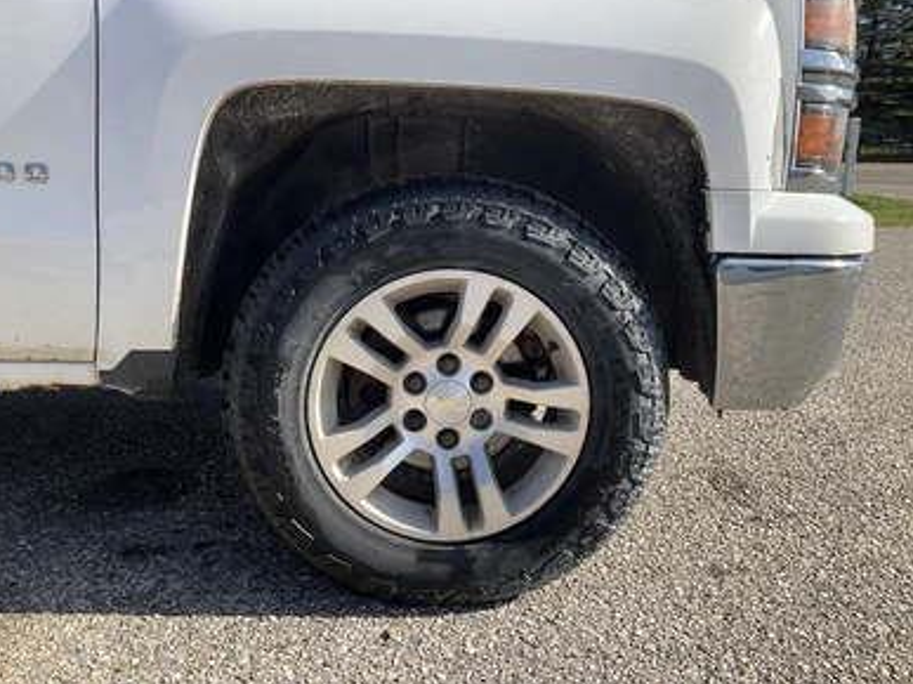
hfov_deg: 60.0
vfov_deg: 46.8
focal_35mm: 30
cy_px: 337
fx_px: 791
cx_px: 446
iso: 25
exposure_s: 1/898
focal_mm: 3
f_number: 1.8
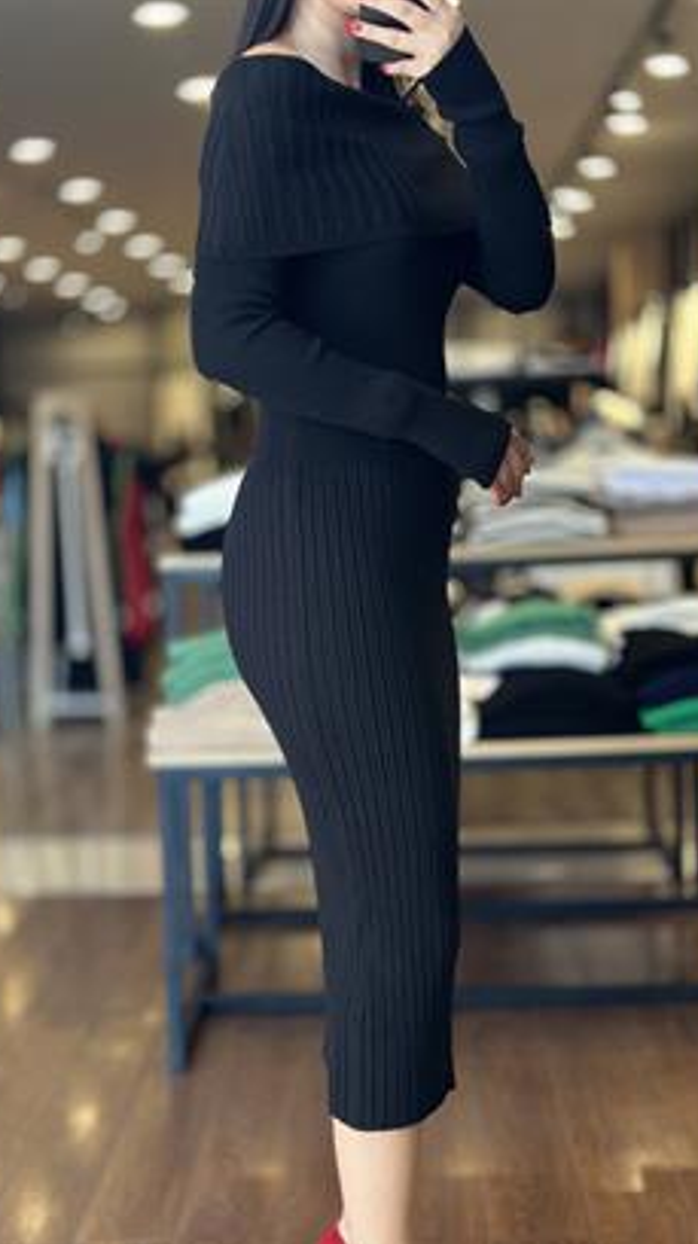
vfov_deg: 39.2
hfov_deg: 22.6
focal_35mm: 53
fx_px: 1747
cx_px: 329
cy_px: 627
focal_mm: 6.86
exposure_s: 1/109
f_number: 1.78
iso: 125
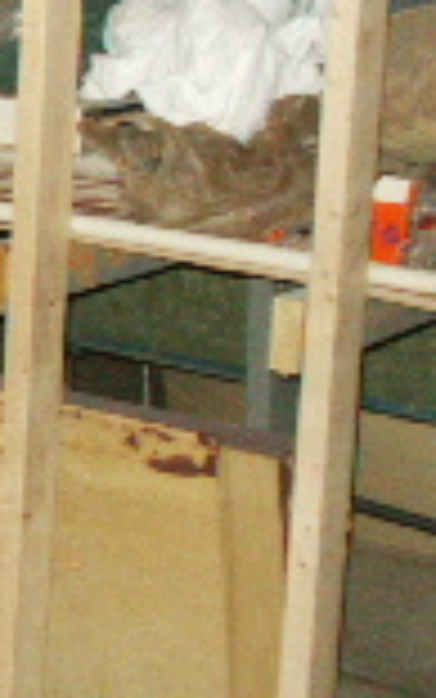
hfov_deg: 7.8
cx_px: -697
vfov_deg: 13.6
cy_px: 225
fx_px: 2906
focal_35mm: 153
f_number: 3
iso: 200
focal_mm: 7.18
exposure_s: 1/45
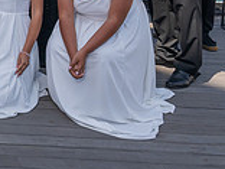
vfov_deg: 15.6
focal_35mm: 86
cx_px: -124
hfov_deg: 19.5
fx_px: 559
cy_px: -98
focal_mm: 24
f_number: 10
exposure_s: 1/200
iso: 200
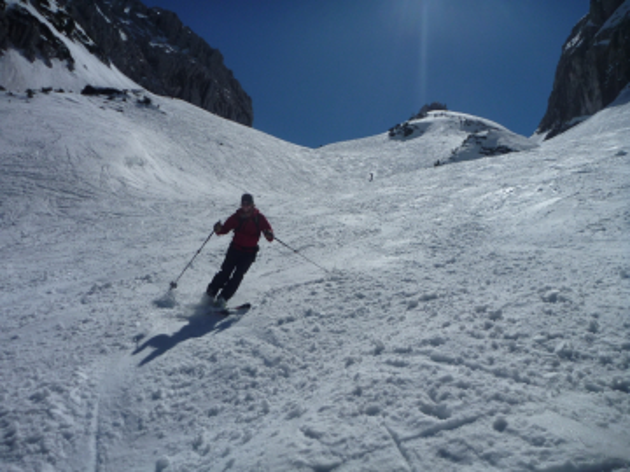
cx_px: 315
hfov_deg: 63.4
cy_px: 236
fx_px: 510
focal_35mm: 28
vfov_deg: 49.7
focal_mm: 4.9
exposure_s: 1/500
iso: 80
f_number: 10
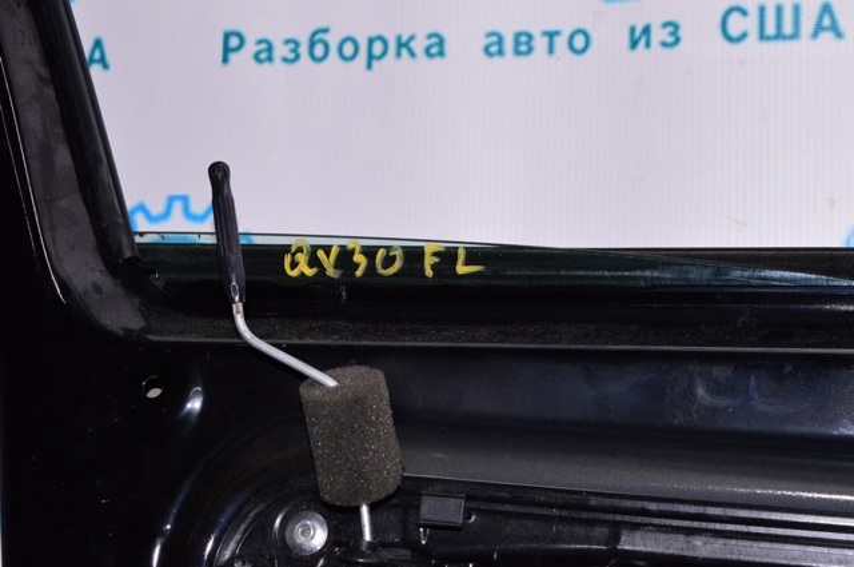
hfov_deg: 29.9
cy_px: 284
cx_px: 427
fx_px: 1599
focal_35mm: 68
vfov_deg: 20.1
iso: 1600
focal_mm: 45
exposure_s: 1/200
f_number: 8
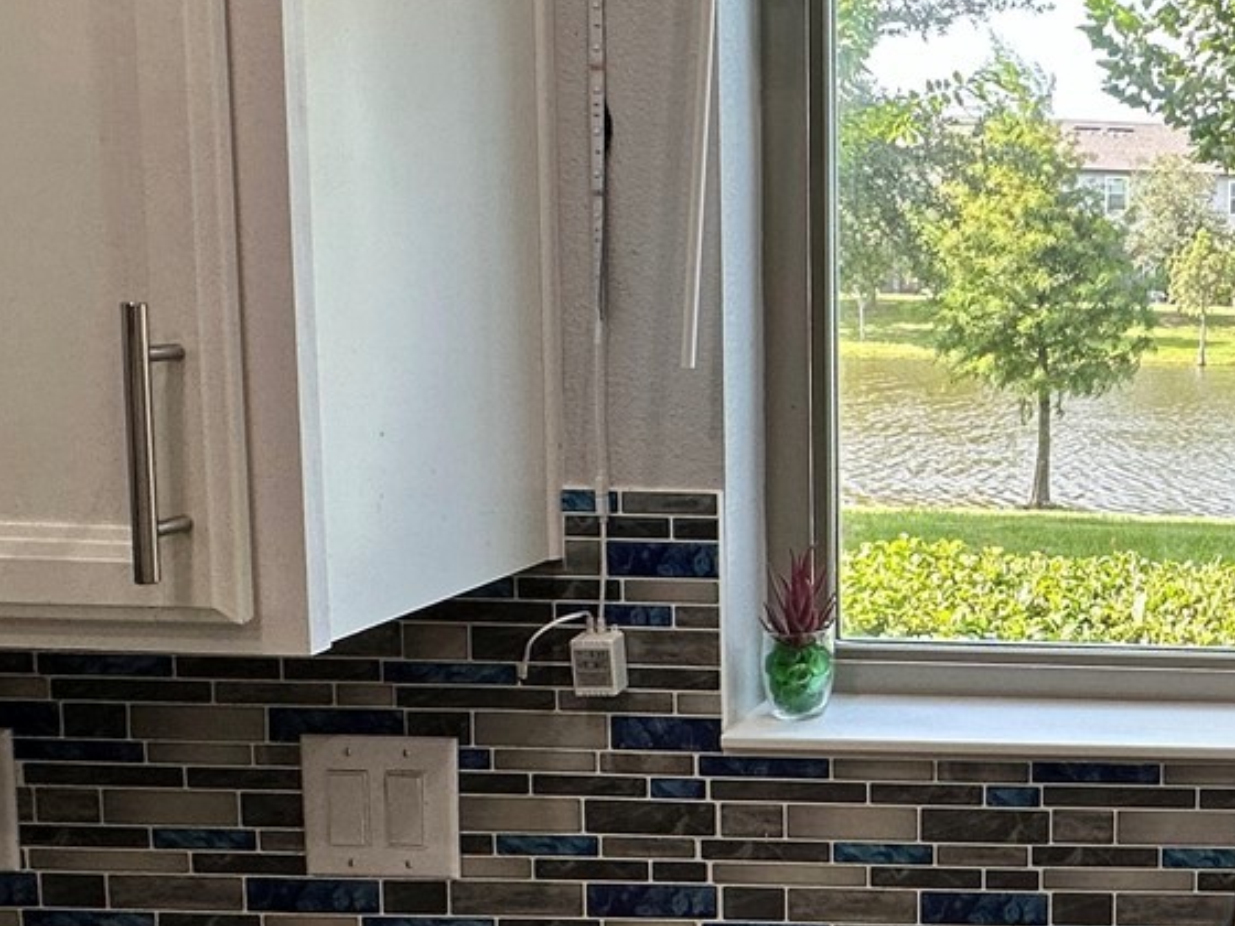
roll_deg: -2.0
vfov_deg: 35.9
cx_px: 1356
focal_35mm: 40
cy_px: 426
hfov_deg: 38.7
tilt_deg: -6.7
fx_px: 1427
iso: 40
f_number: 2.2
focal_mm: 2.22
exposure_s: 1/163
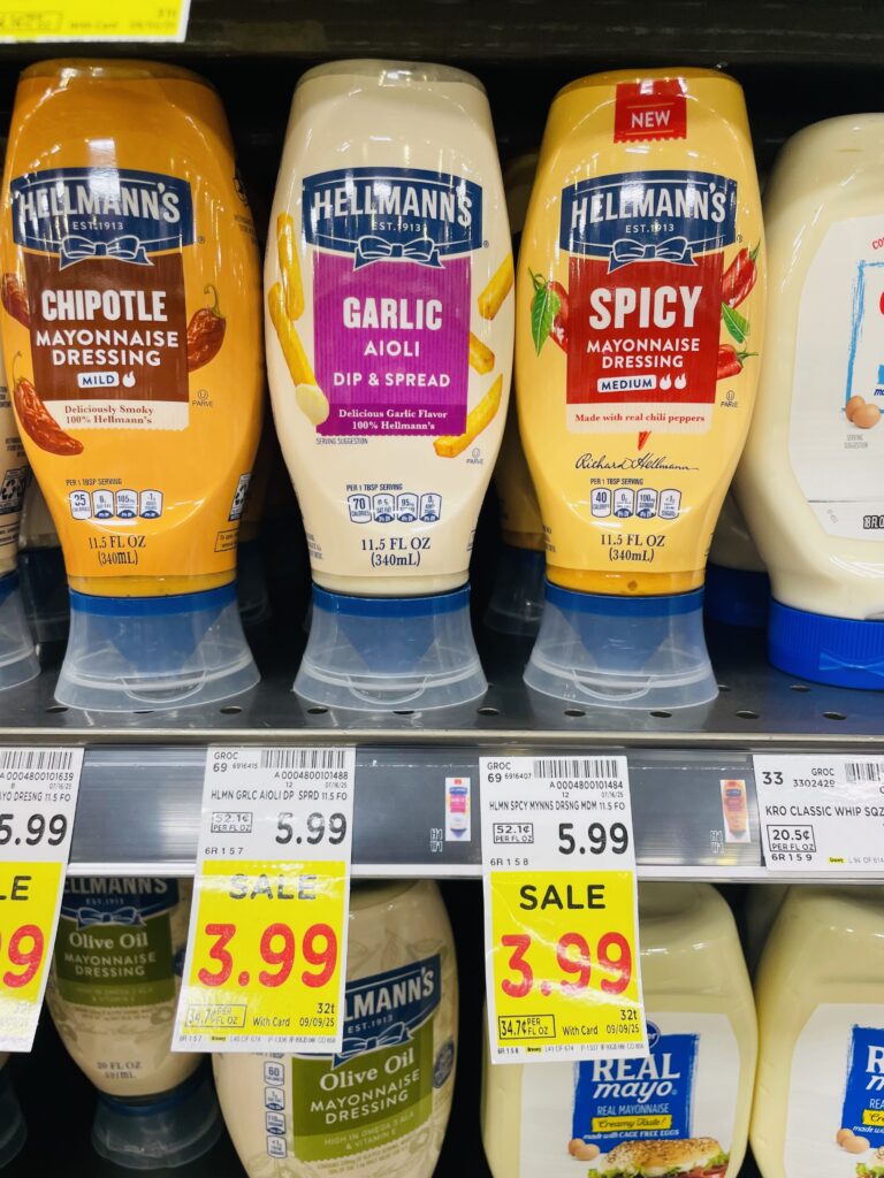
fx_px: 885
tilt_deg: -13.4
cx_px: 442
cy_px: 589
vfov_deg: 67.3
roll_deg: -0.6
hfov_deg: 53.1
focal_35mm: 26
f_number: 1.6
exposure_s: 1/60
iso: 64
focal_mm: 4.2
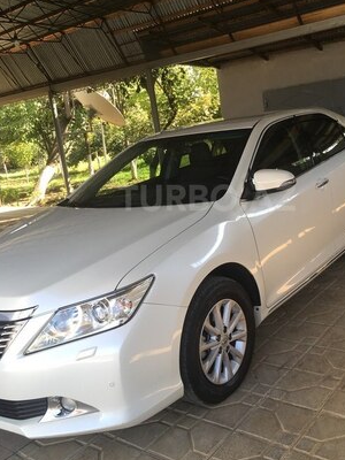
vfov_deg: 51.2
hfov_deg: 39.5
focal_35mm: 36
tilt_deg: -9.9
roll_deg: +7.6
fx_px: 478
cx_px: 207
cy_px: 198
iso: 25
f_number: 2.2
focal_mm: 4.15
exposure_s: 1/108
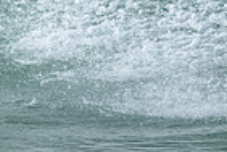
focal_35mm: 3817
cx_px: -94
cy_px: -146
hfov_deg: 0.5
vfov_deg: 0.4
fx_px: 24066
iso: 280
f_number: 6.3
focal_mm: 800
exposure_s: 1/2000
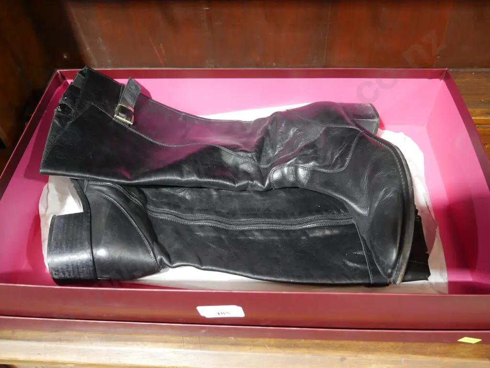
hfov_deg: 56.8
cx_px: 245
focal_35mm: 32
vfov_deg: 44.2
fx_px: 453
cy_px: 184
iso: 1600
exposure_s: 1/60
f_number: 3.6
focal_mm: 16
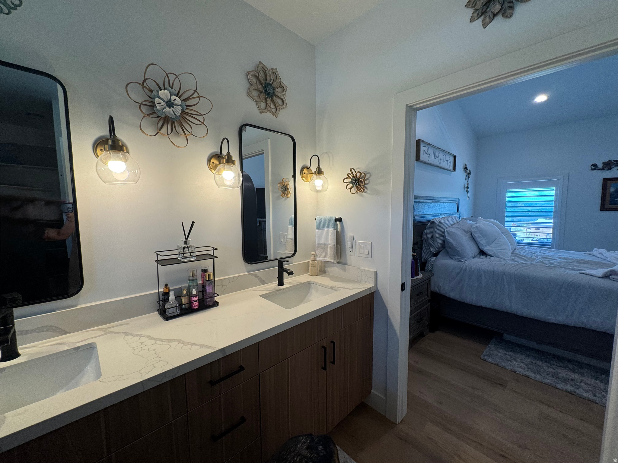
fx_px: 250
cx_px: 309
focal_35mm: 14
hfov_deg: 102.1
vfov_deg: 85.7
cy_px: 232
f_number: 2.2
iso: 80
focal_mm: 2.22
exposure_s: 1/120
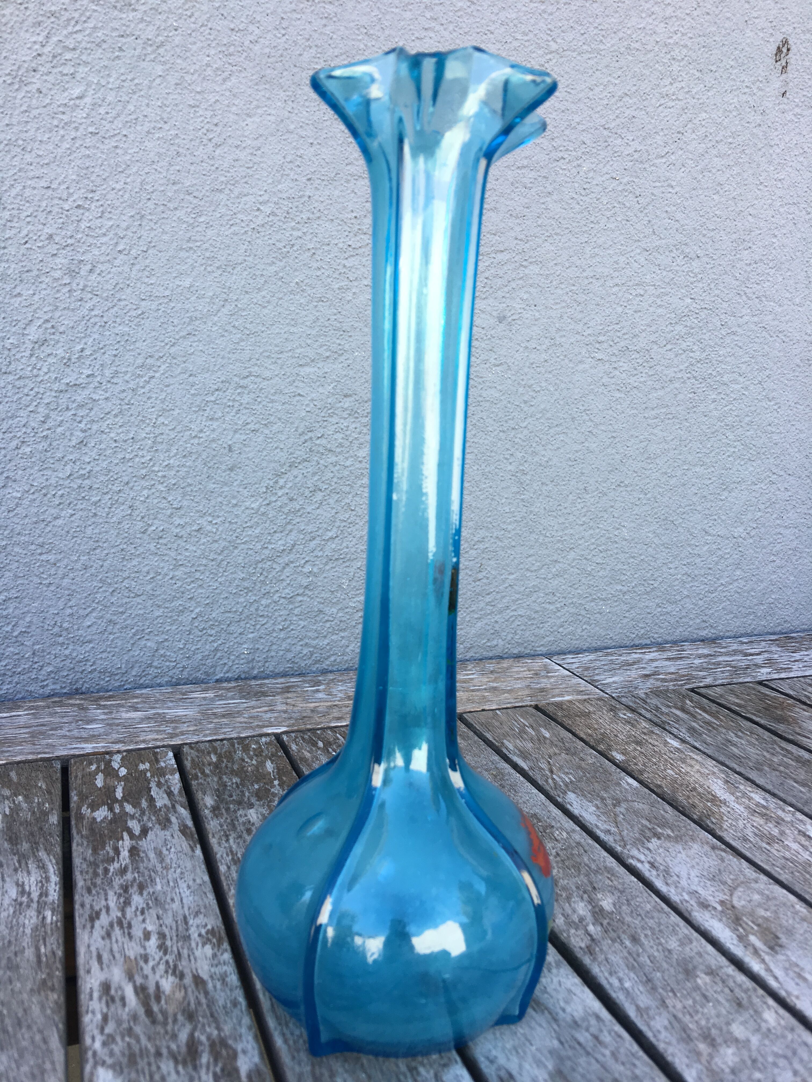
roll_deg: -2.2
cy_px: 541
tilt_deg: -8.6
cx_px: 406
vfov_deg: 61.7
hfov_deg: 48.2
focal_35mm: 29
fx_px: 907
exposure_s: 1/100
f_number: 2.2
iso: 25
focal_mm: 4.15
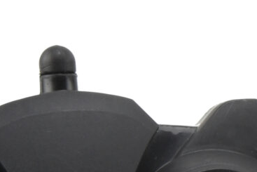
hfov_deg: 3.9
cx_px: 616
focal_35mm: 523
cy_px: 98
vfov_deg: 2.6
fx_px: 3735
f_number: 18
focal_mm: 75
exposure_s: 1/160
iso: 100
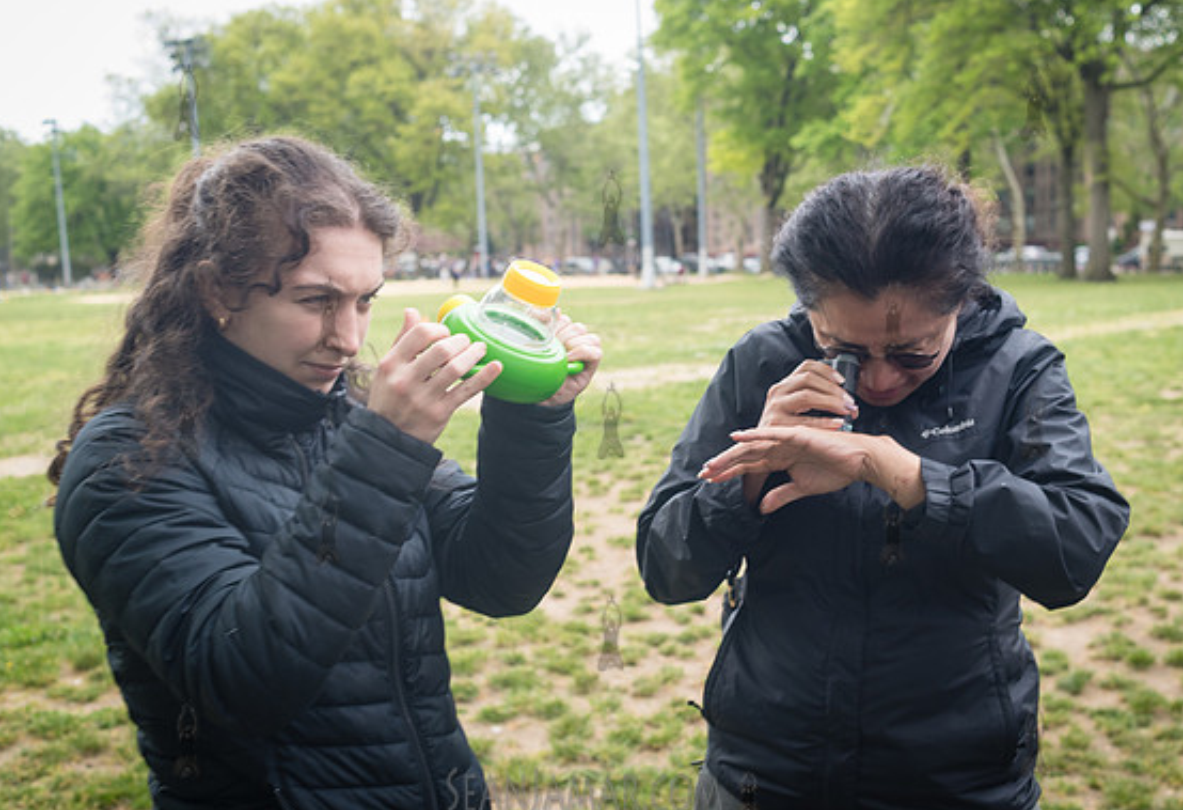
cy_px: 462
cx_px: 690
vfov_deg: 33.1
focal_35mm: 41
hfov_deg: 46.9
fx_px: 1358
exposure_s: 1/200
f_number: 4.5
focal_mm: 35
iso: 250
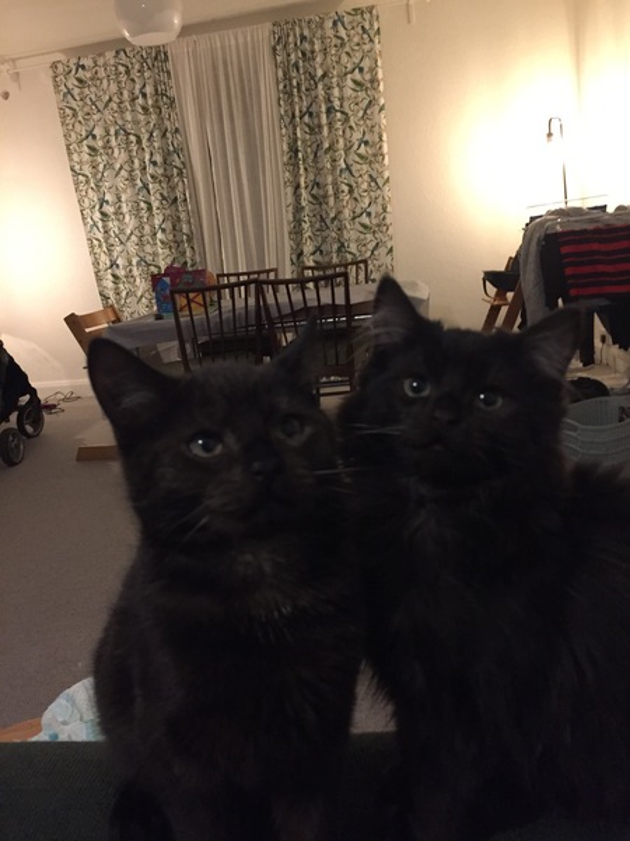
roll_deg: +7.2
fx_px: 704
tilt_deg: -12.8
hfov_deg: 48.2
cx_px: 315
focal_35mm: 29
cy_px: 420
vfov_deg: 61.7
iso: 320
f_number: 2.2
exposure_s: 1/17
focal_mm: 4.15
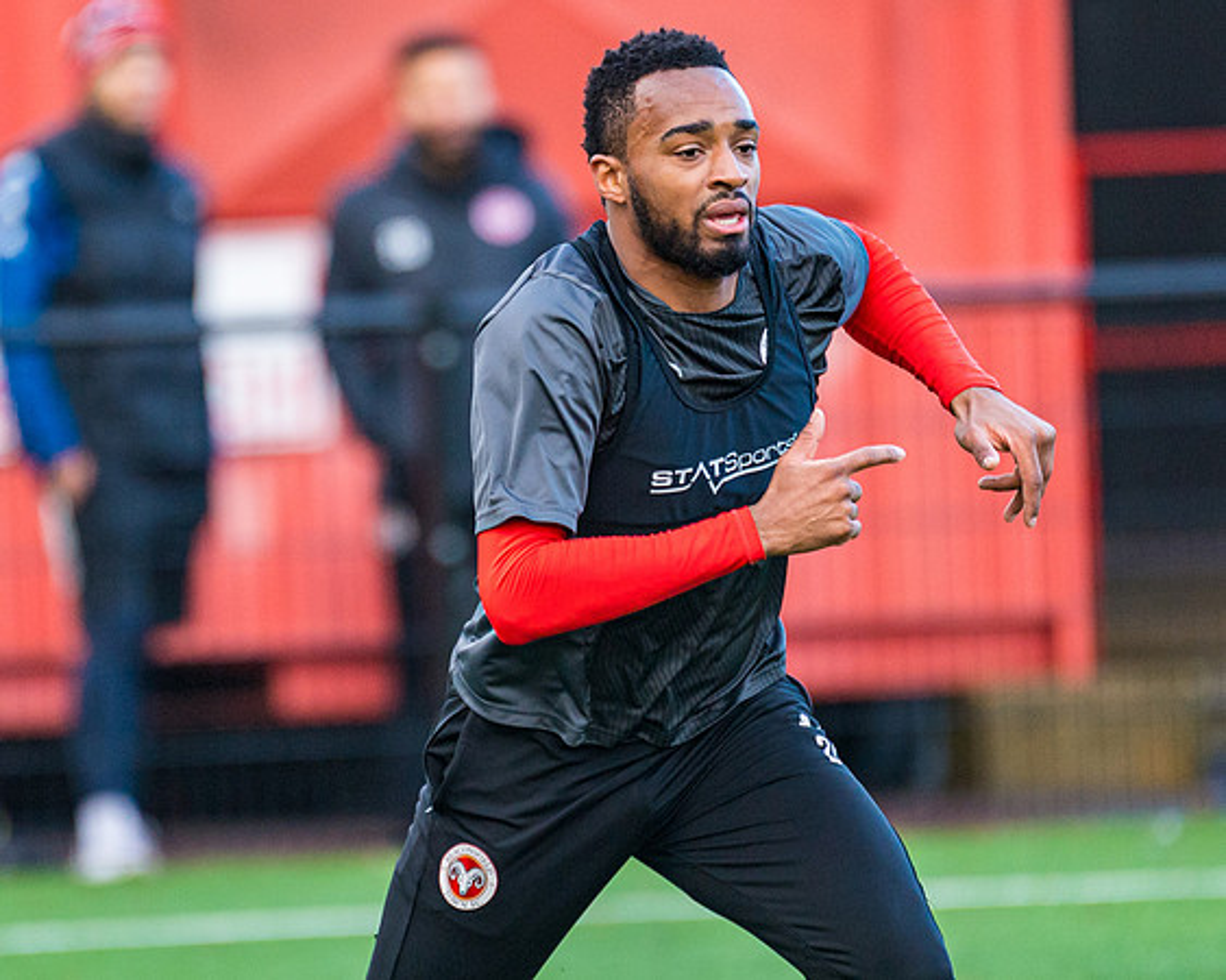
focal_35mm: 547
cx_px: 467
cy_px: 398
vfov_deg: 2.8
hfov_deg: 3.5
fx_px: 19827
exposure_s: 1/1250
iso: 1000
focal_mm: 270
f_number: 2.8
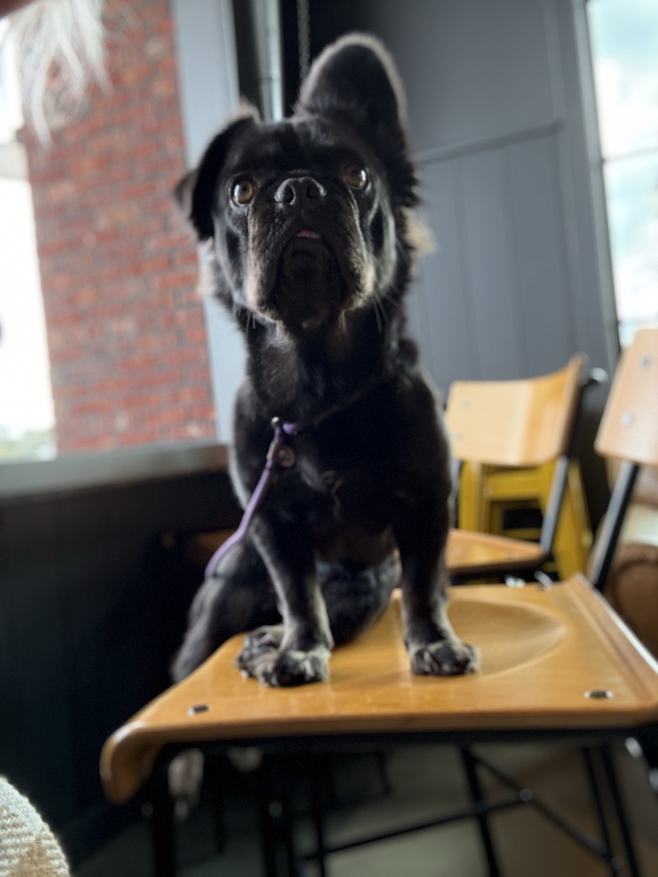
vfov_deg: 60.0
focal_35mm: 30
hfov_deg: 46.8
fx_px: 760
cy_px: 438
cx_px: 329
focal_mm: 2.69
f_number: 1.9
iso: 80
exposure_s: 1/57
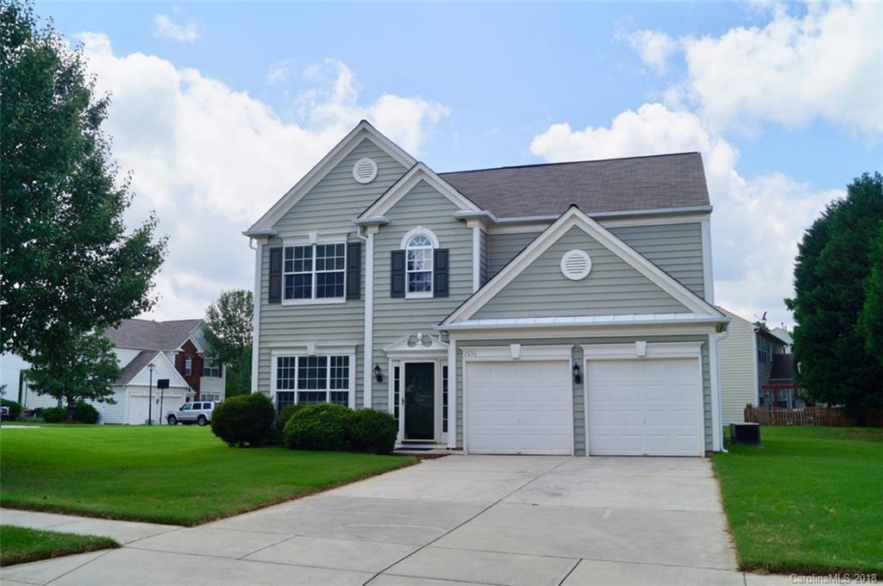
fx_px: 808
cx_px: 442
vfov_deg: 39.9
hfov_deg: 57.3
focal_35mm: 33
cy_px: 293
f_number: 10
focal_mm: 22
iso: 100
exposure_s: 1/160
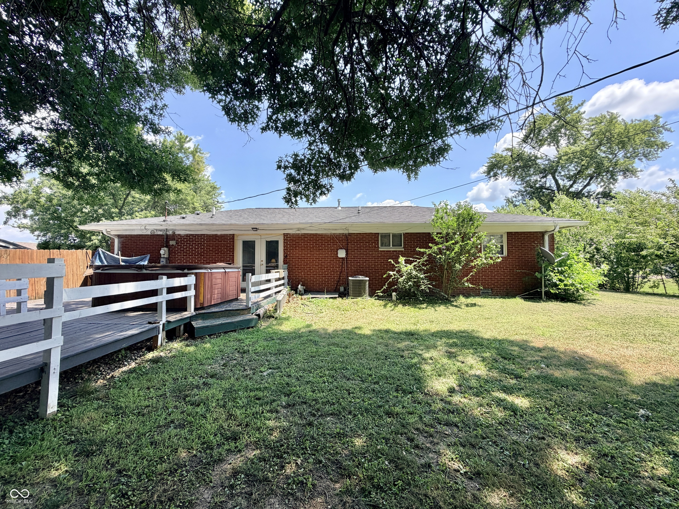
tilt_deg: +2.5
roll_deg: -0.2
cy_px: 254
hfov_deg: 102.1
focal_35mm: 14
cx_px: 340
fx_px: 275
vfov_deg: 85.7
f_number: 2.2
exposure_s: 1/590
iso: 40
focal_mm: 2.22
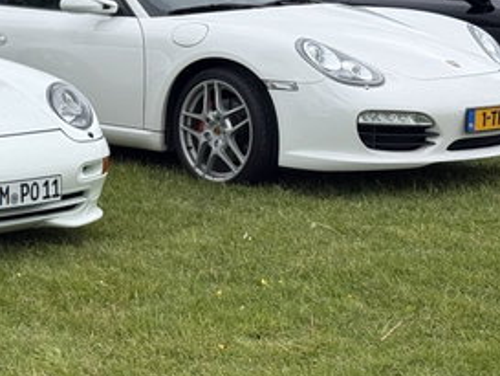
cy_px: 194
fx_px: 1951
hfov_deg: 14.0
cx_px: -161
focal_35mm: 135
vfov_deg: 11.0
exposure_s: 1/2667
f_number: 1.78
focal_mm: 6.76
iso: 64
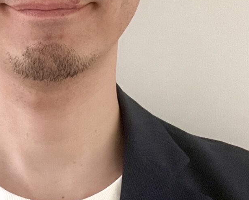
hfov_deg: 20.2
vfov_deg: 16.1
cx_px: 51
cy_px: 8
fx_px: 693
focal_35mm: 94
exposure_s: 1/46
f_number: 2.2
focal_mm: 2.71
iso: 400
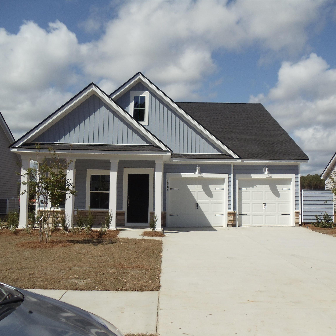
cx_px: 170
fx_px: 571
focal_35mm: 52
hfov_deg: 32.8
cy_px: 168
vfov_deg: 32.8
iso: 80
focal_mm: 6
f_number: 7.1
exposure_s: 1/400
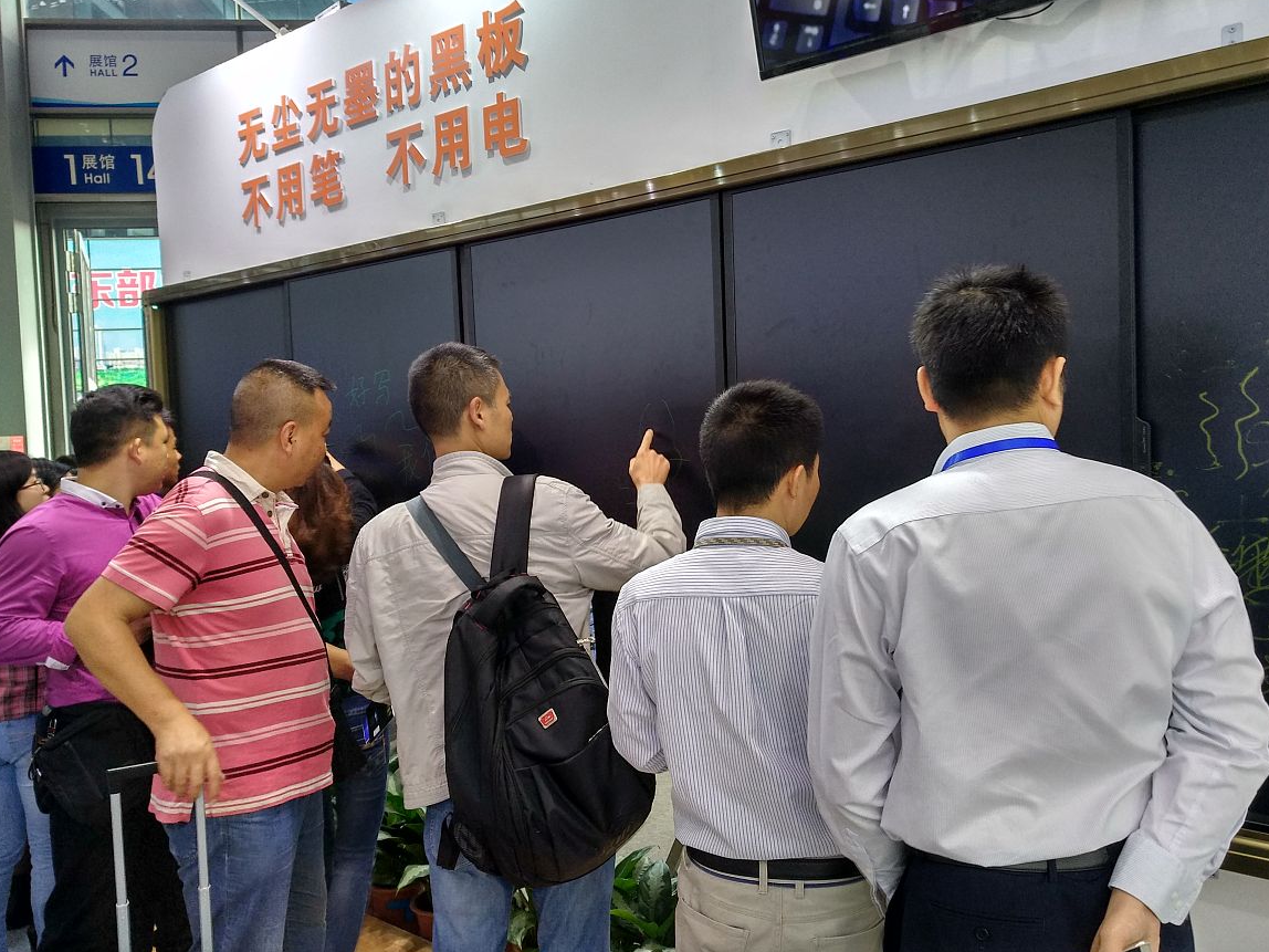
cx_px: 648
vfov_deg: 58.9
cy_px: 469
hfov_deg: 73.9
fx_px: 843
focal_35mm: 23
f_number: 2.2
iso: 200
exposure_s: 1/50
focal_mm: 3.81
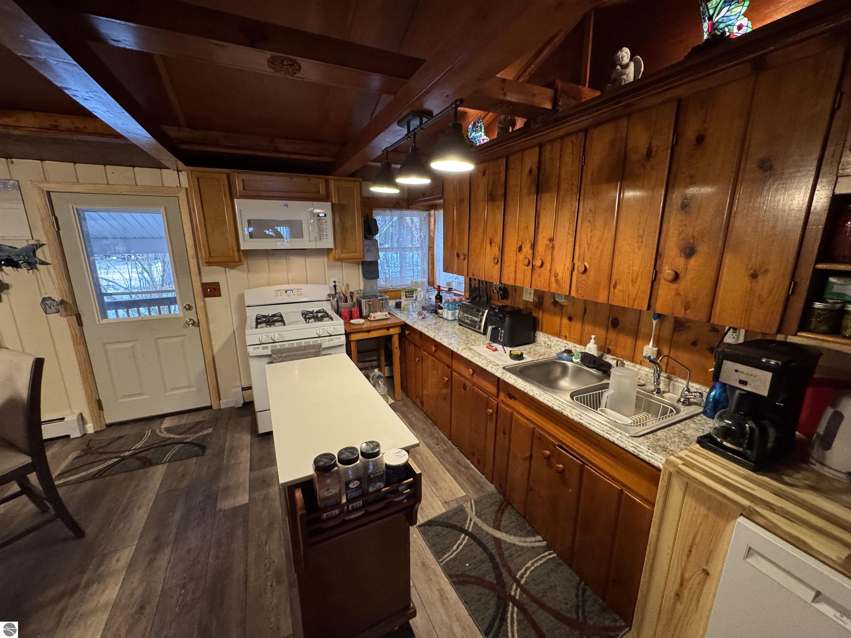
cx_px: 426
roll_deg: +1.8
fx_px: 344
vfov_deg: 85.7
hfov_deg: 102.1
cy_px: 319
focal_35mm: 14
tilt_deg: -10.0
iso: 500
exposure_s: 1/60
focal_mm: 2.22
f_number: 2.2
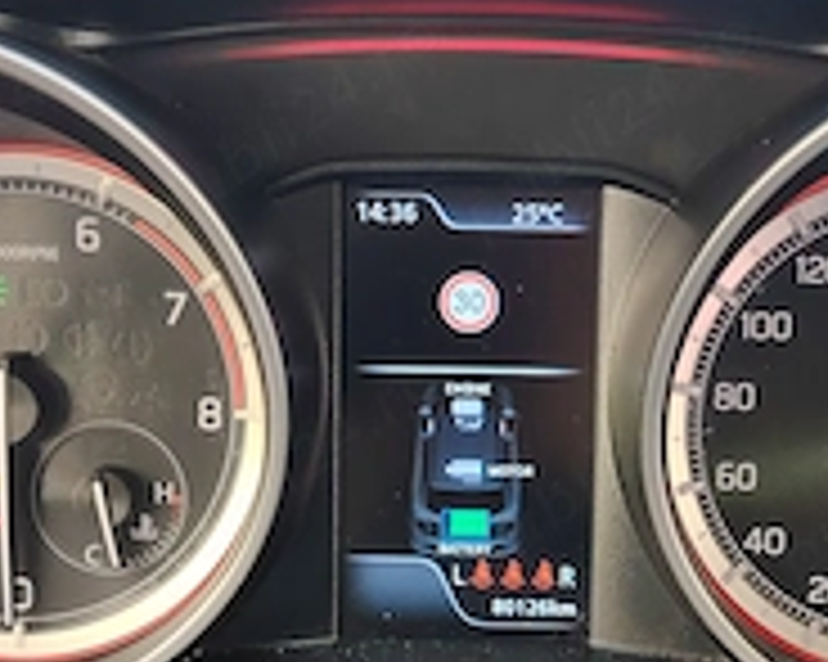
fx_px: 1763
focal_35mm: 72
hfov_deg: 26.4
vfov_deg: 21.0
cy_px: 545
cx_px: 450
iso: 394
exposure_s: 1/33.3
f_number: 1.75
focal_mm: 5.25
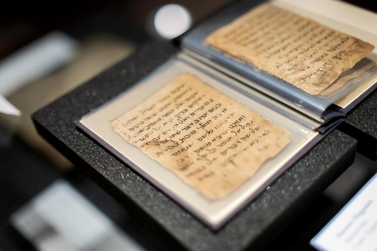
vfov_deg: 27.0
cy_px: 126
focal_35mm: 50
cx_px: 188
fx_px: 524
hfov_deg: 39.6
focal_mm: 50
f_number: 1.4
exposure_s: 1/1600
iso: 4000
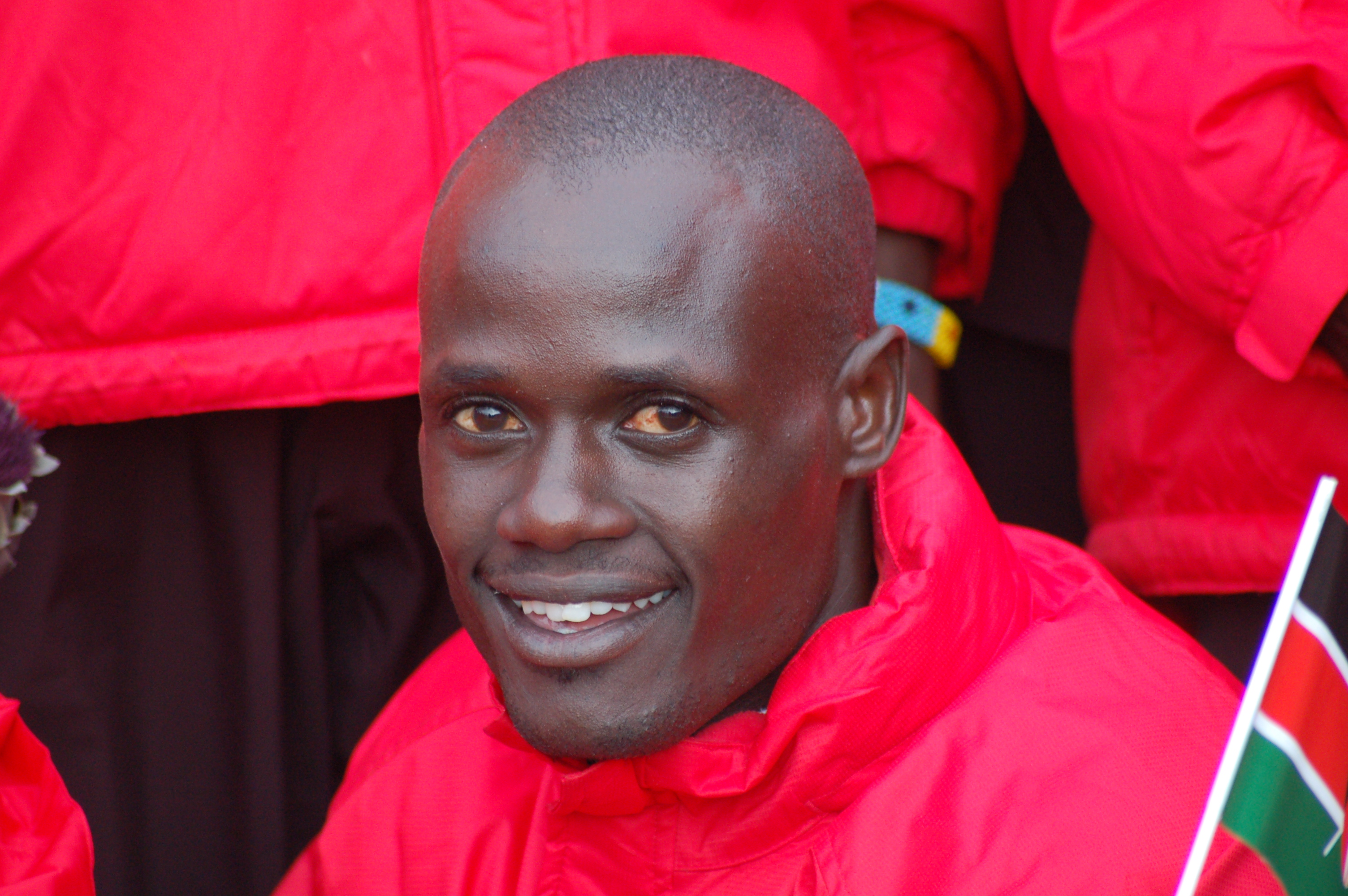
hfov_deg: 6.2
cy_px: 448
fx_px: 12346
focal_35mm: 330
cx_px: 674
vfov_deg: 4.2
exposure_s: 1/400
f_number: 5.3
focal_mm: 220
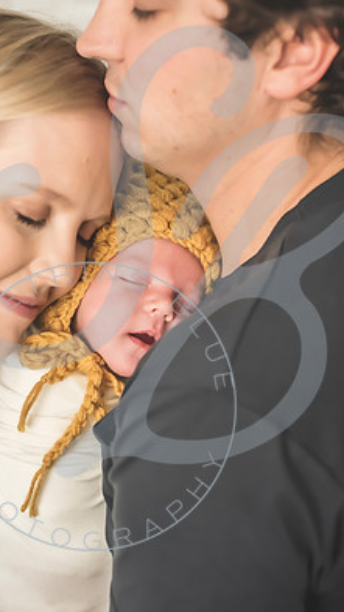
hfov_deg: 20.0
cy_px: 288
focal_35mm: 60
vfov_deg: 34.9
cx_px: 162
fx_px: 973
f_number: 2.8
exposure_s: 1/160
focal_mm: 50
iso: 3200
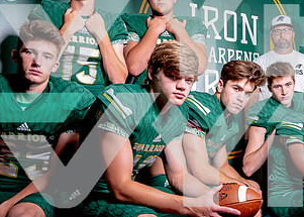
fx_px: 449
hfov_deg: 37.0
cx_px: 204
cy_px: 146
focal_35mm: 52
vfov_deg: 27.0
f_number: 8
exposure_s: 1/125
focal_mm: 24
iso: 125
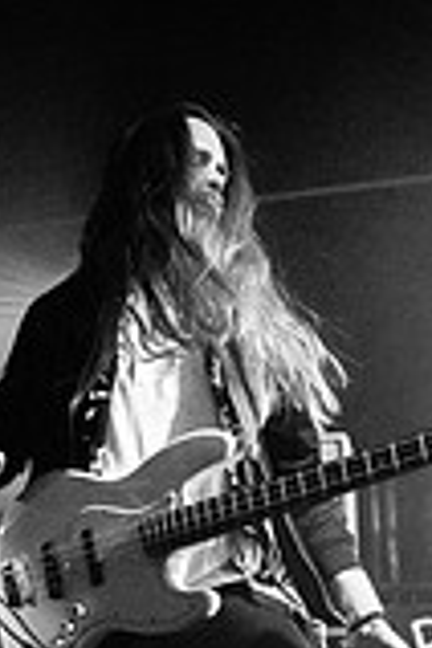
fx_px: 1224
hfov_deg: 20.0
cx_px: 200
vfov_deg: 28.5
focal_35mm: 68
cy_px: 583
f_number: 5.6
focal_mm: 24
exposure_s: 1/1000
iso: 8000
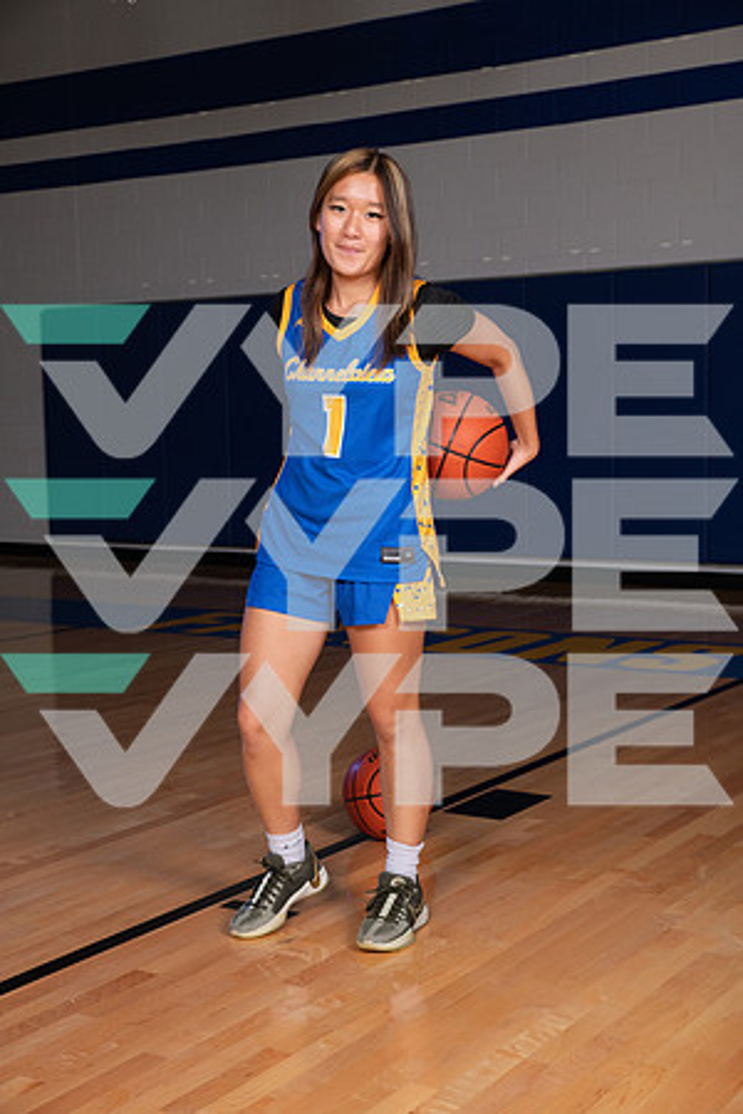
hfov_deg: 26.0
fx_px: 1610
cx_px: 372
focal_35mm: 52
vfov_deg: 38.2
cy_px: 557
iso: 500
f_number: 7.1
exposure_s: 1/320
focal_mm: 52
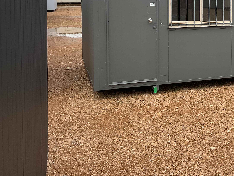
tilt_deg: -6.1
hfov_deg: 33.5
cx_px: 214
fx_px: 365
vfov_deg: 26.1
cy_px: 15
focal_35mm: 54
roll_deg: -1.2
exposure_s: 1/1076
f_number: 1.8
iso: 16
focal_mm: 3
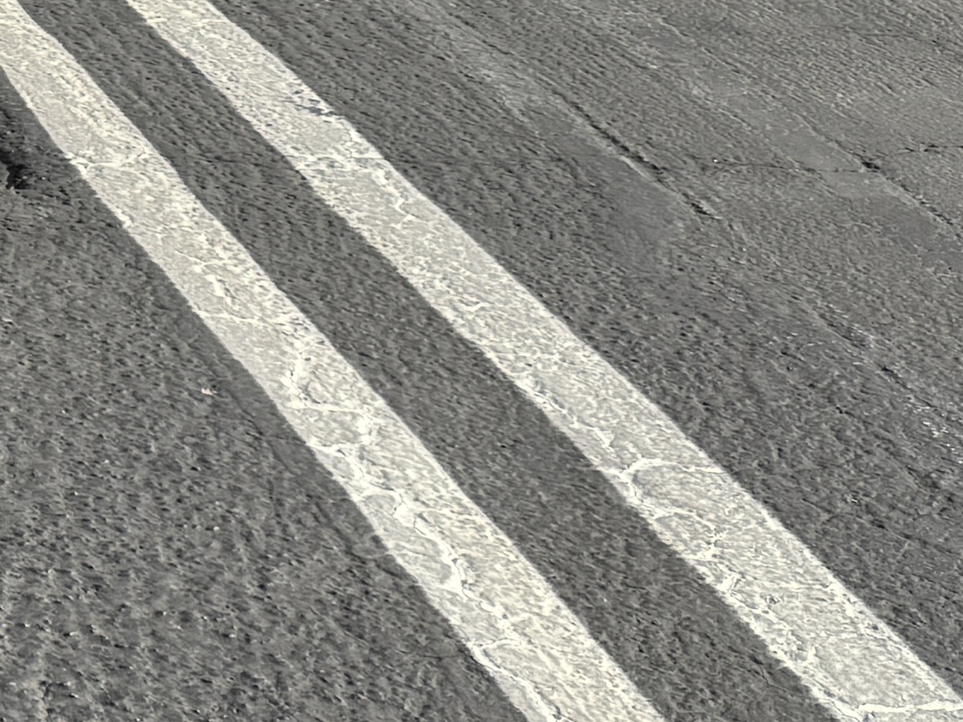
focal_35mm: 122
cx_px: -768
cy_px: -187
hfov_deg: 14.3
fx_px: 3394
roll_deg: -0.5
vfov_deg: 11.8
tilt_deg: -16.8
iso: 80
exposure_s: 1/2105
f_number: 1.78
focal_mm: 6.76
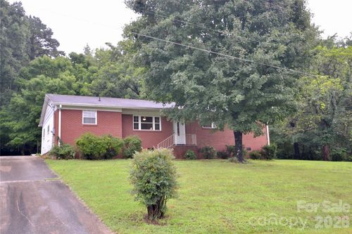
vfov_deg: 39.9
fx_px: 323
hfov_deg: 57.2
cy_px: 117
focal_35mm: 33
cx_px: 176
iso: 400
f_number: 4.5
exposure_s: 1/80
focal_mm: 22
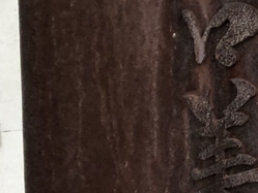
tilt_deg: -1.4
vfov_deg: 11.0
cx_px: 546
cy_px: 82
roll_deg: -0.2
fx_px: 1007
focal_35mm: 135
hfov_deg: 12.5
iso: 32
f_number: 1.8
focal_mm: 4
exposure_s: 1/33
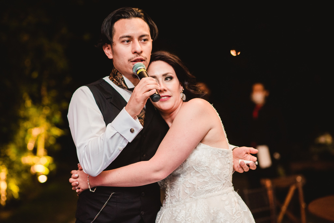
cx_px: 167
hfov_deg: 23.9
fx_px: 789
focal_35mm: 85
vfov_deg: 16.1
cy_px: 112
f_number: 2.8
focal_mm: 85
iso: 1250
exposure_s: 1/125
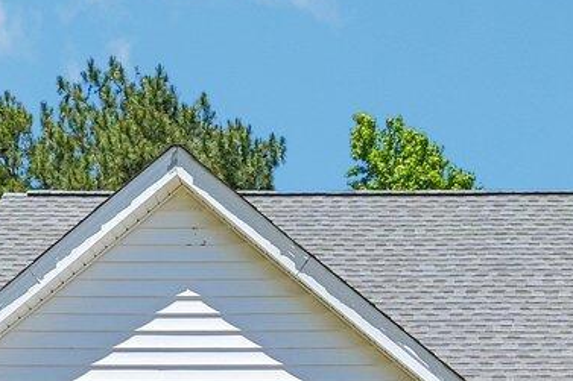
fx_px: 1814
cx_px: 445
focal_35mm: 114
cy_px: 458
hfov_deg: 17.8
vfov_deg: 11.8
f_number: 8
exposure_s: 1/320
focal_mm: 21.5
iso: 100
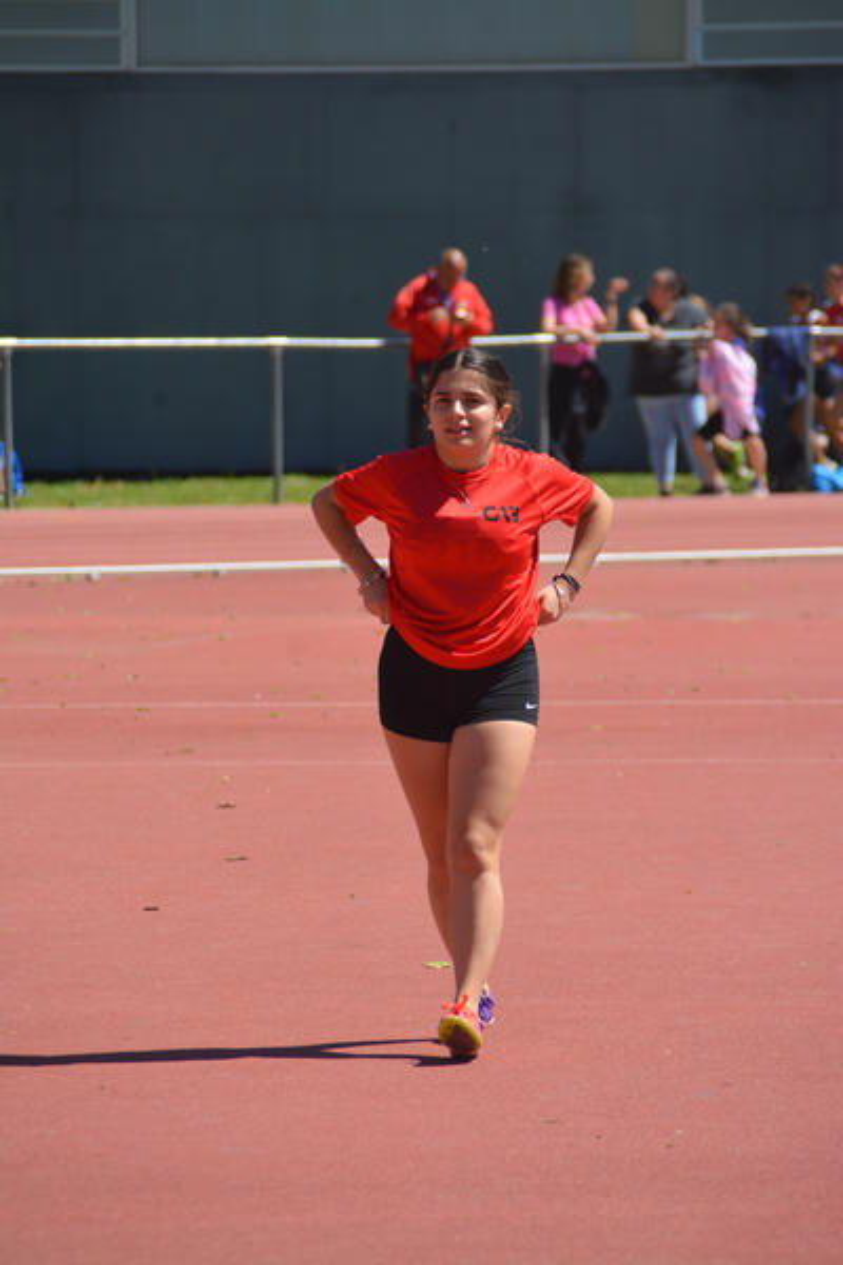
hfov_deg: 4.6
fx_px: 10537
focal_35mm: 300
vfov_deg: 6.9
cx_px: 422
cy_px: 632
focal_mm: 200
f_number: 6.3
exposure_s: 1/1250
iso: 400
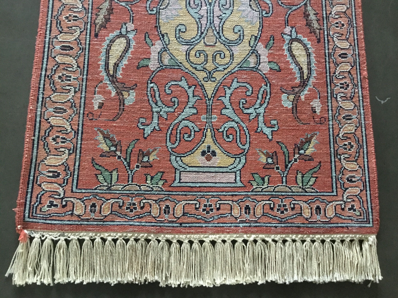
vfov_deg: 45.4
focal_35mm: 31
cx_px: 199
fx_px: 356
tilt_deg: -80.2
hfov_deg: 58.4
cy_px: 149
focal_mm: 3.3
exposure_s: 1/25
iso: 200
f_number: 2.4
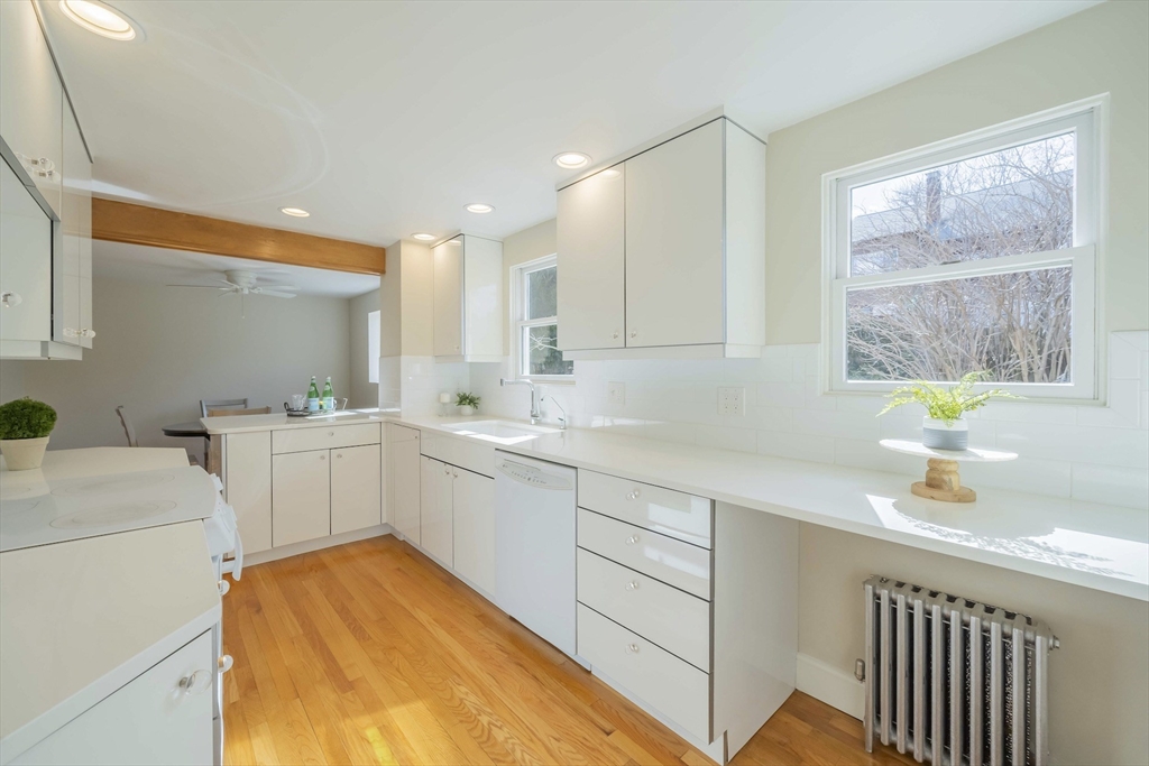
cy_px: 383
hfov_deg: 104.2
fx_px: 447
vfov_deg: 81.2
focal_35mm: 14
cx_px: 574
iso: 800
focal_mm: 14
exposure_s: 1/1250
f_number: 9
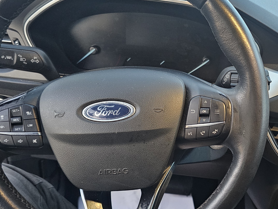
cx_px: 209
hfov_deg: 42.5
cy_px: 127
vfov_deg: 33.5
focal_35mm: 43
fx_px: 345
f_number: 1.7
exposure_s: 1/25
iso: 800
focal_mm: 6.3
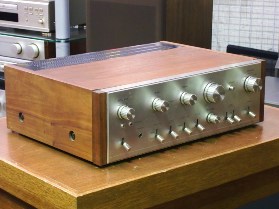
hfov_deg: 21.1
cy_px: 104
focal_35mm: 93
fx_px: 750
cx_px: 140
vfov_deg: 15.9
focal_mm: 16.5
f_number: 5.2
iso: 400
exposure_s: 1/8
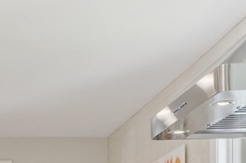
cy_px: 302
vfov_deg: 10.1
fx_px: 867
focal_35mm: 127
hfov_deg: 15.5
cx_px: -53
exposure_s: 1/2
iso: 320
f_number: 8
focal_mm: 22
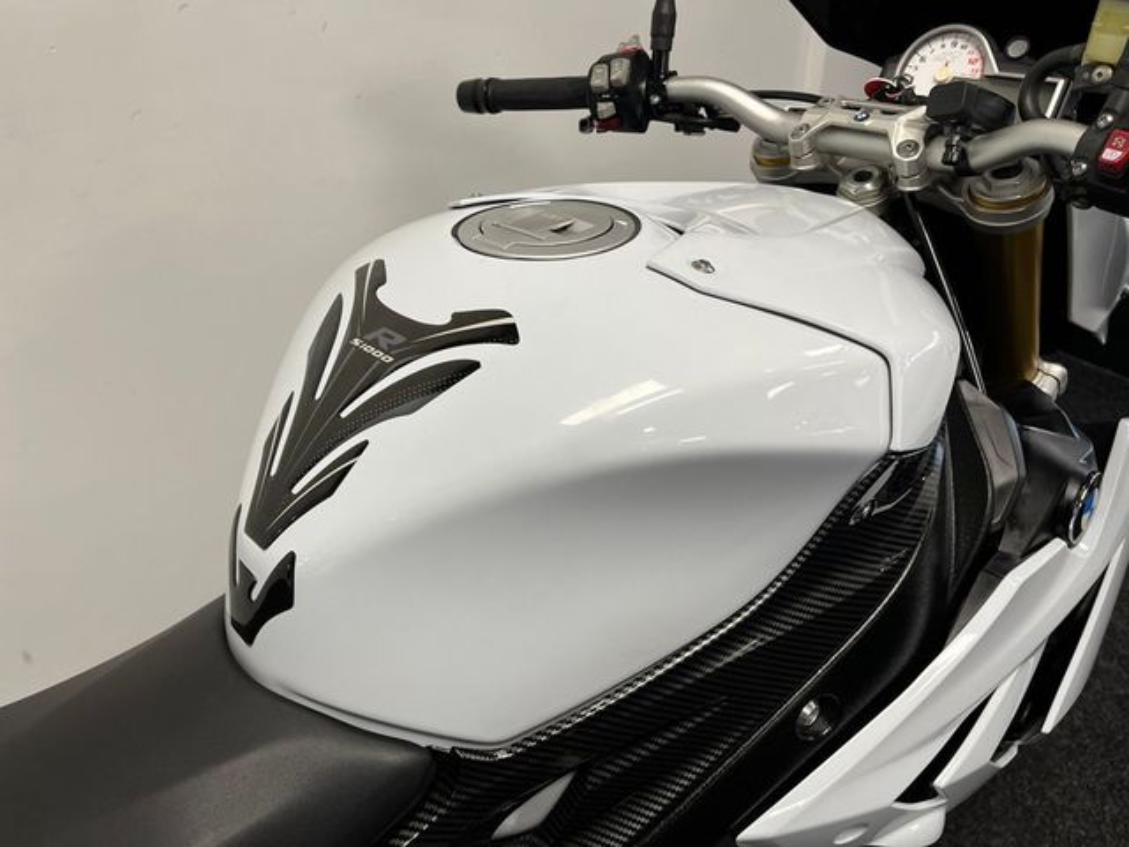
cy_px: 424
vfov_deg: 53.1
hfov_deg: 67.3
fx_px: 848
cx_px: 564
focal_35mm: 26
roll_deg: +1.7
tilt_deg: -33.3
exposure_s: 1/100
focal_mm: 5.1
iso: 100
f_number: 1.6
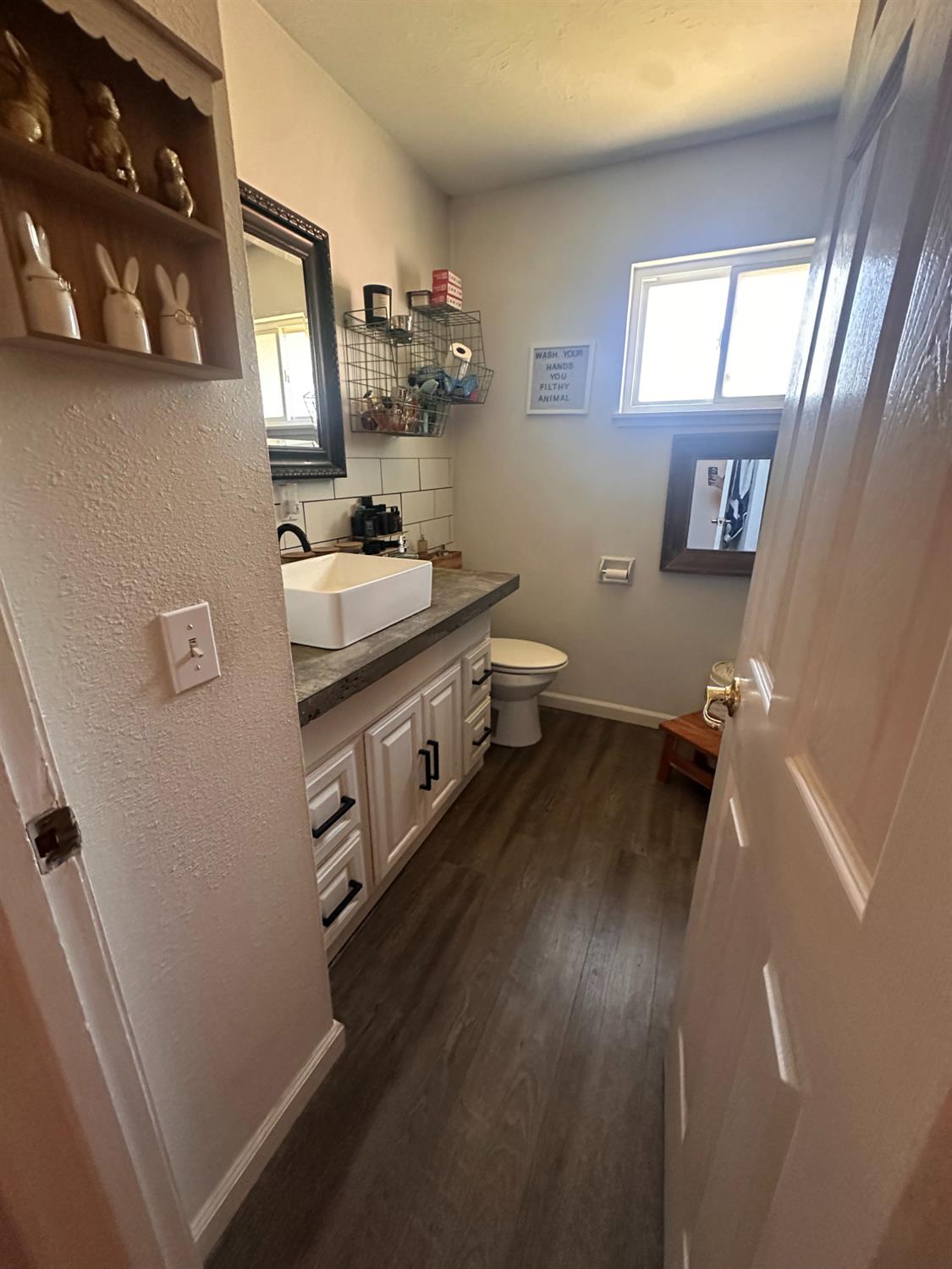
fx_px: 513
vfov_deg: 102.1
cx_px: 476
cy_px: 634
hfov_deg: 85.7
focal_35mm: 14
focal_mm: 2.22
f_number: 2.2
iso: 1000
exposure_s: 1/60
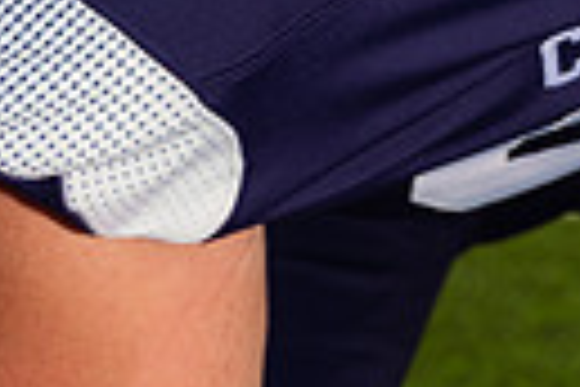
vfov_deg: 5.6
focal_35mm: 234
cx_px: 355
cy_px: -562
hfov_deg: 8.8
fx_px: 3770
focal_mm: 67
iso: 50
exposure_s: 1/250
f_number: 7.1
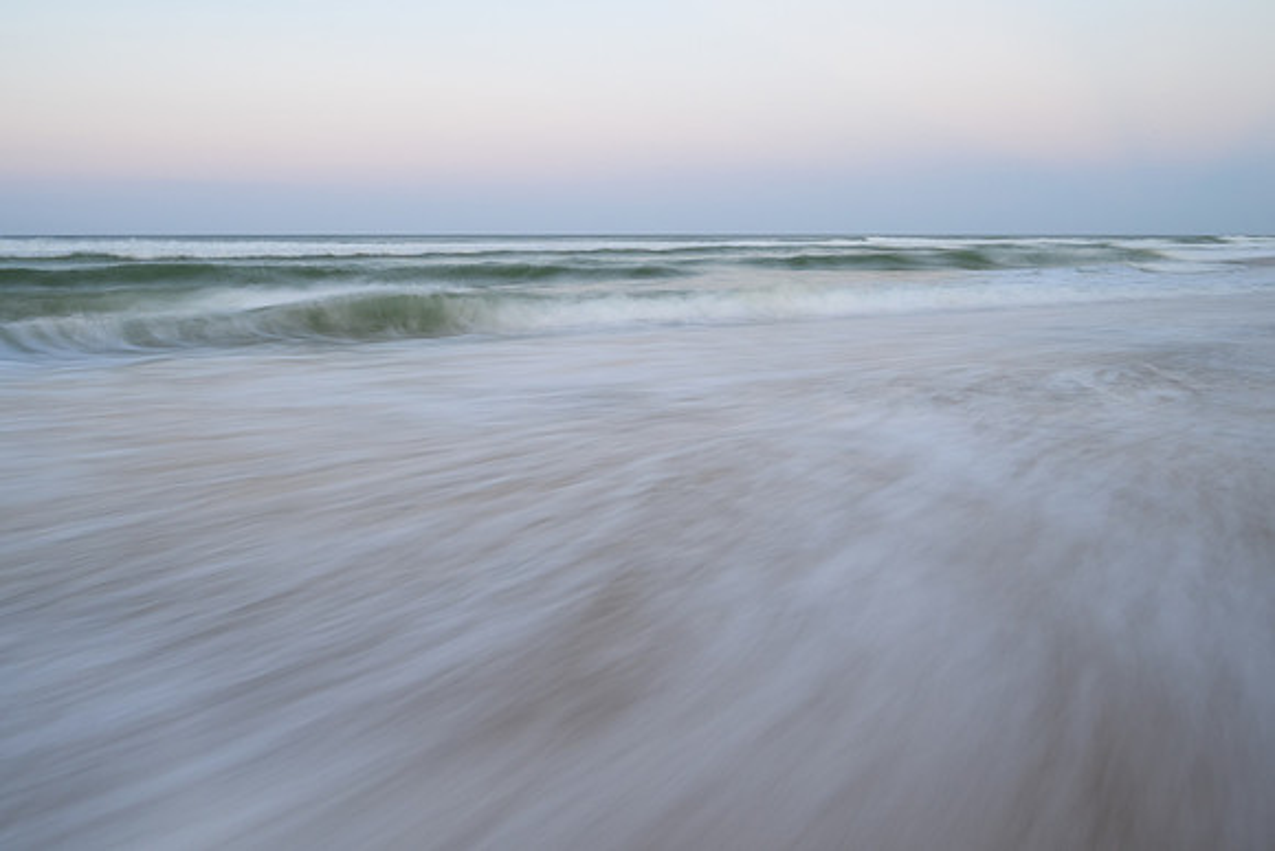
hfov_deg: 61.7
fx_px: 1066
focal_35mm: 30
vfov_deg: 43.5
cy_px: 426
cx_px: 638
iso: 640
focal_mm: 29.5
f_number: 14
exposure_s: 1
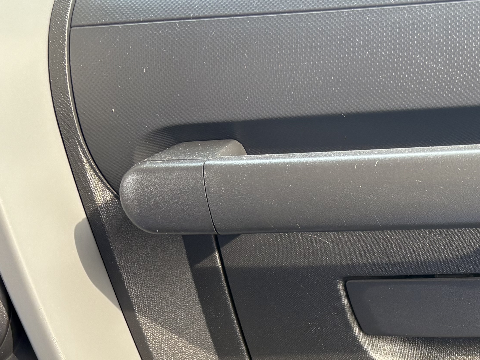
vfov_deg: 20.7
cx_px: 541
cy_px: 415
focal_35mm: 67
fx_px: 929
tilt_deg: -21.4
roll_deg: +4.9
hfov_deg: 26.5
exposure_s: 1/122
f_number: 1.6
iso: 100
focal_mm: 5.96
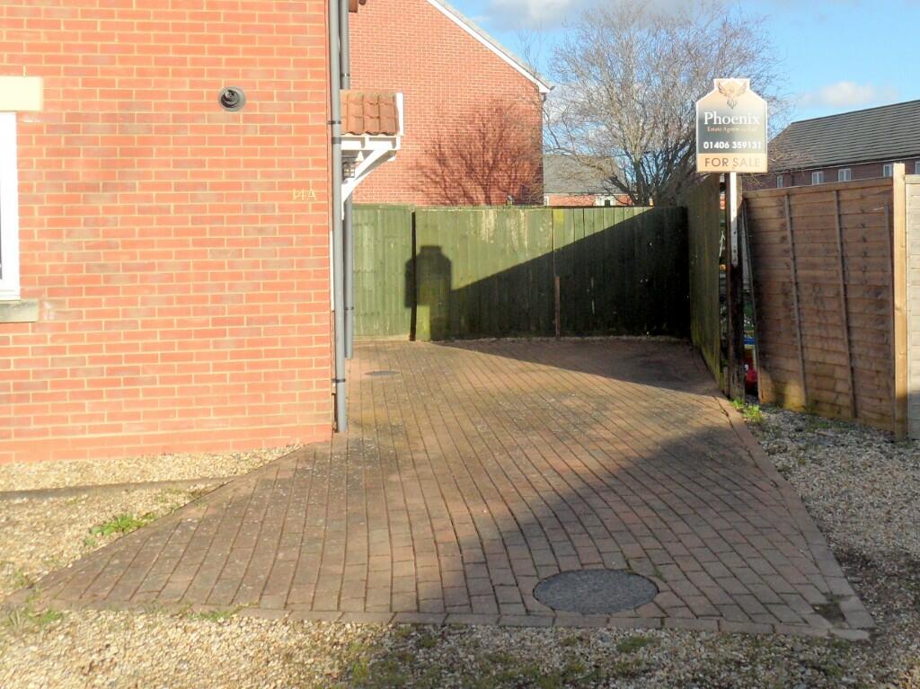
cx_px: 460
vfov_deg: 56.8
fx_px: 638
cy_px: 344
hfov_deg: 71.6
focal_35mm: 24
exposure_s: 1/750
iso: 80
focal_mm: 3.9
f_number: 3.2
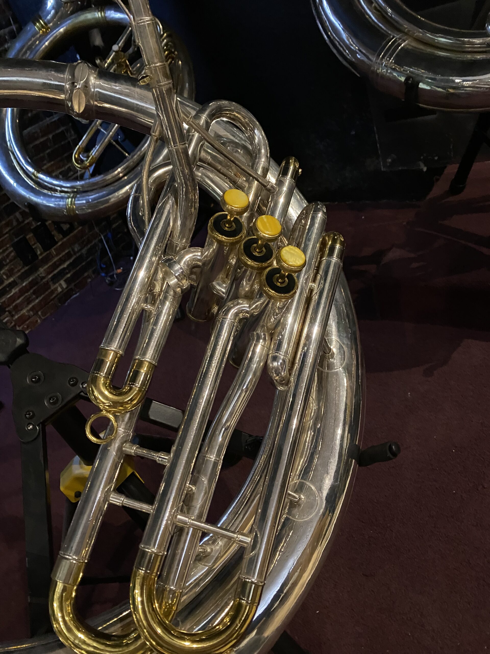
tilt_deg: -32.9
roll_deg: +24.6
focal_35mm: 26
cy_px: 327
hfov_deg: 53.1
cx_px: 245
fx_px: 491
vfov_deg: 67.3
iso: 1000
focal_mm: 4.25
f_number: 1.8
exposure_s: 1/30
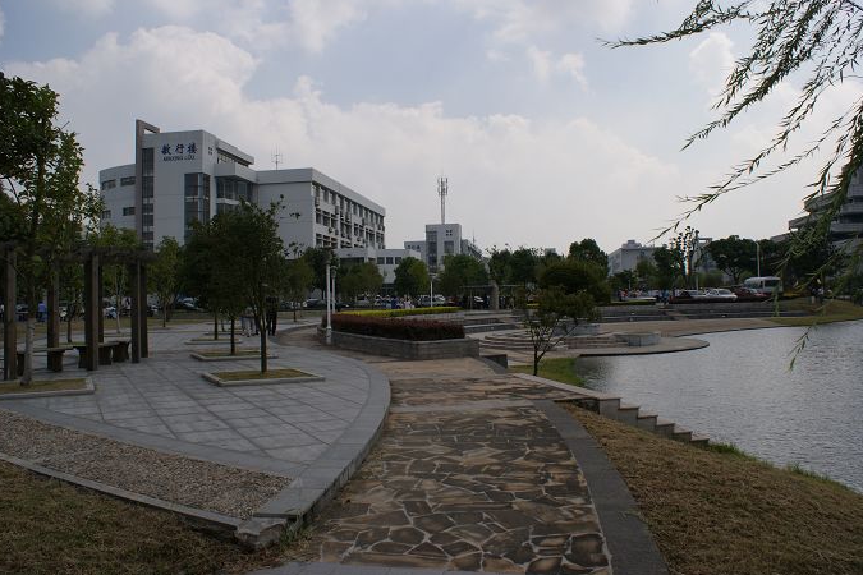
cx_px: 441
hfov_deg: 65.5
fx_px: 671
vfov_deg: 46.4
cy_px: 288
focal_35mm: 28
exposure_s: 1/320
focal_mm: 18
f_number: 10
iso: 100
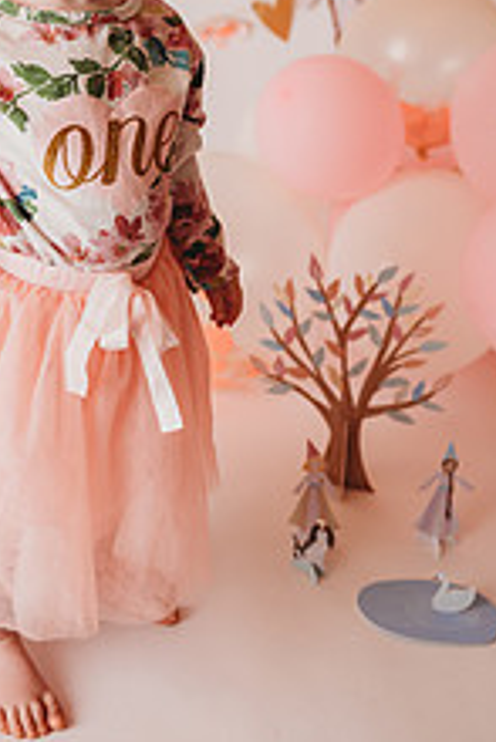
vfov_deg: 36.9
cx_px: 47
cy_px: 30
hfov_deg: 26.6
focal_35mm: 49
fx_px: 1011
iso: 100
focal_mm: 24
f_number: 2.8
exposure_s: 1/160
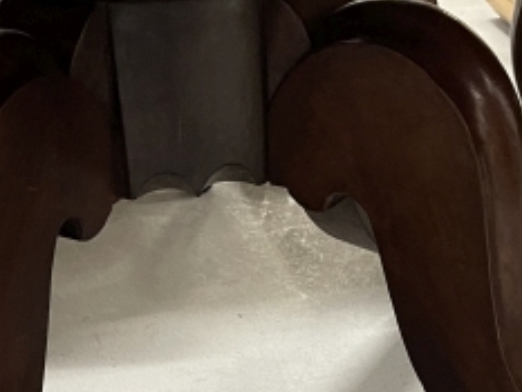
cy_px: 561
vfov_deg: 15.4
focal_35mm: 90
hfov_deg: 21.8
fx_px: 1358
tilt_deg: -37.5
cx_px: 291
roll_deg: +0.7
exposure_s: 1/50
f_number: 1.6
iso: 400
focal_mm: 5.1
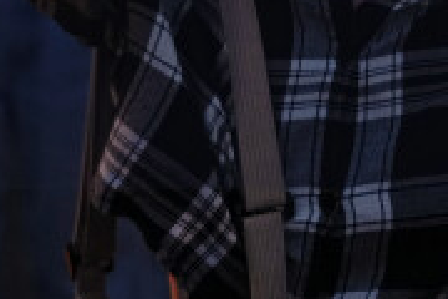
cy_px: -412
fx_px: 2476
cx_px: 269
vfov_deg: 6.6
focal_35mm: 199
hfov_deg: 10.3
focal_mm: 35
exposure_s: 1/160
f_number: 1.4
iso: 1000
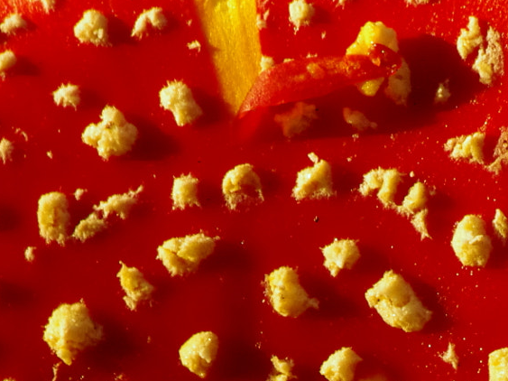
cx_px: 522
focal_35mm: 996
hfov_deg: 2.0
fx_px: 14613
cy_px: 582
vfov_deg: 1.5
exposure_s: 1/125
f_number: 16
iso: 1600
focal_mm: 190
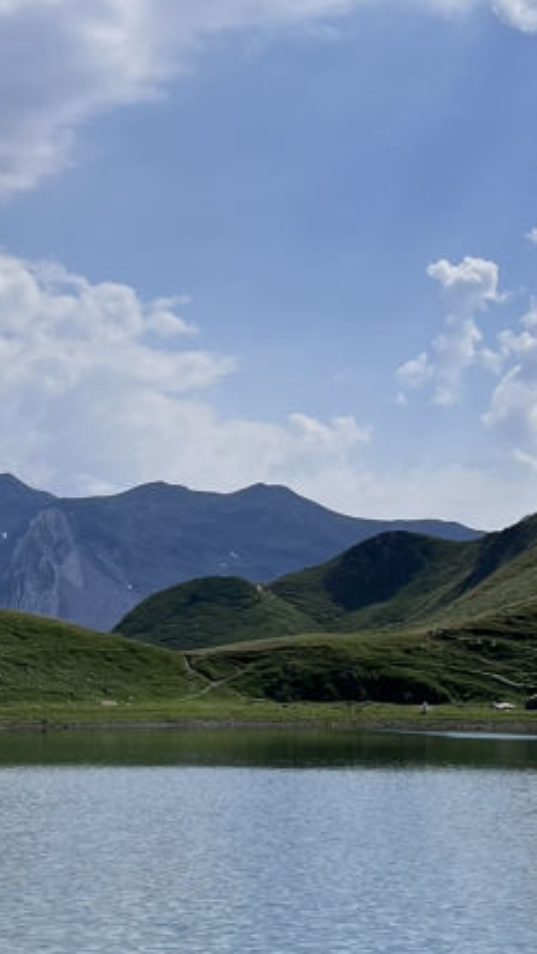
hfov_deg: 15.5
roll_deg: -0.6
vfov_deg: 27.5
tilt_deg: +5.6
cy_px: 482
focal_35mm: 77
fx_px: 1948
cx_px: 36
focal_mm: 5.1
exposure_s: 1/10870
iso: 50
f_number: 1.6
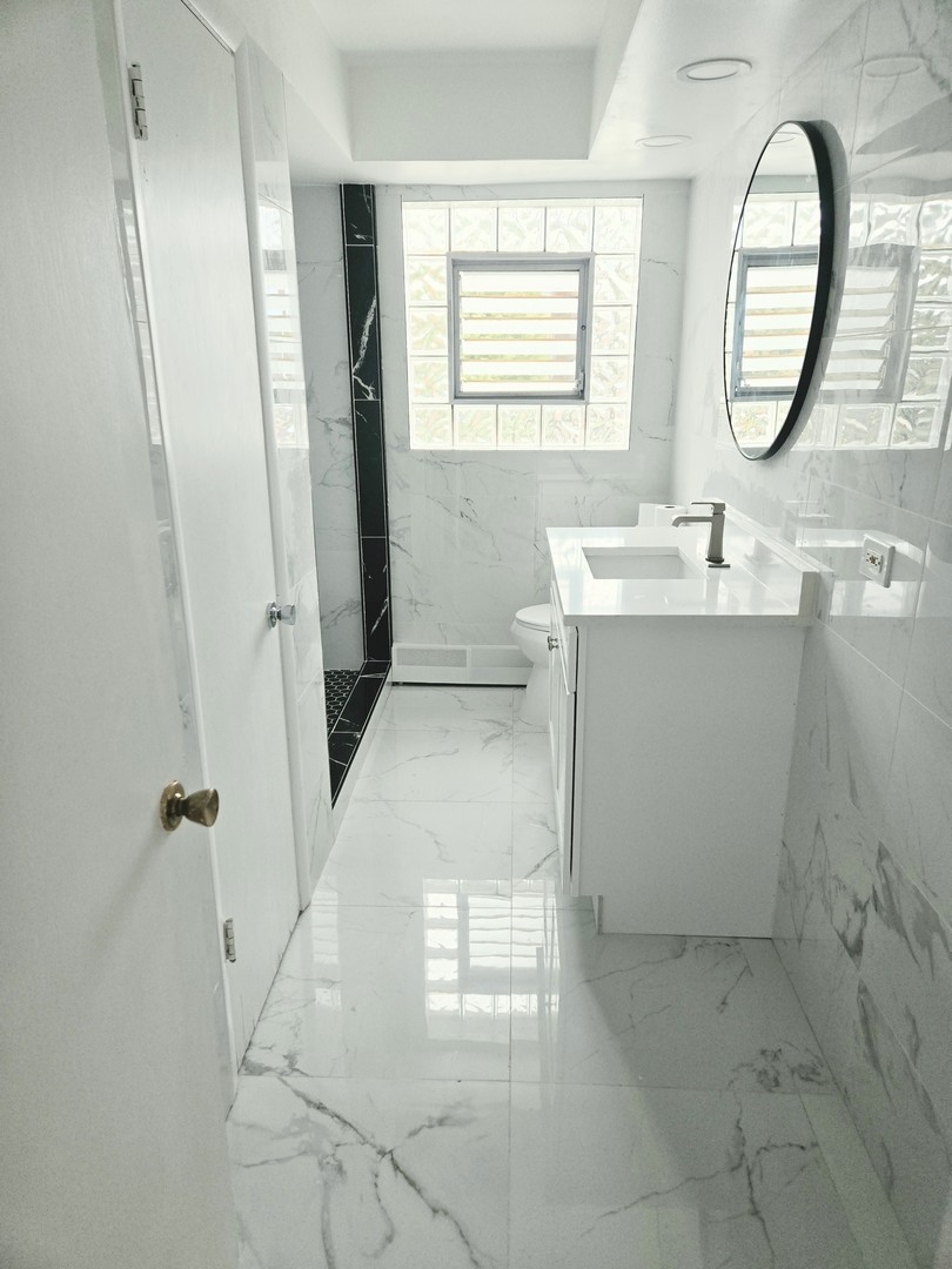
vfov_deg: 73.9
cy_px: 634
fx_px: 843
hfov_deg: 58.9
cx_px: 476
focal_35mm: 23
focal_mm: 5.4
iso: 100
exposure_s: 1/508
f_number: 1.8
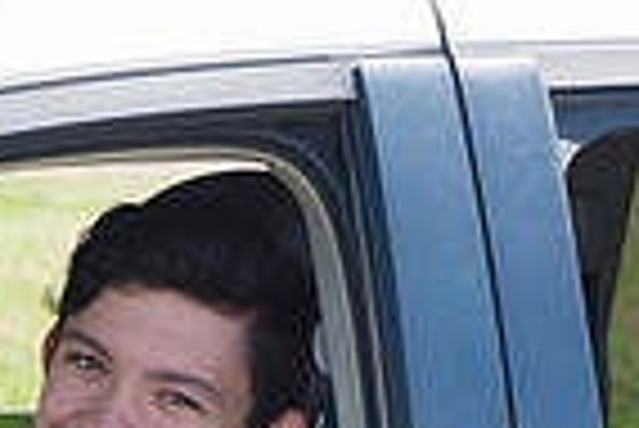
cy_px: 647
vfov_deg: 3.9
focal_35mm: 352
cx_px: 230
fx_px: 6254
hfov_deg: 5.8
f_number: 7.1
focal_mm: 86
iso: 1000
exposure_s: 1/800
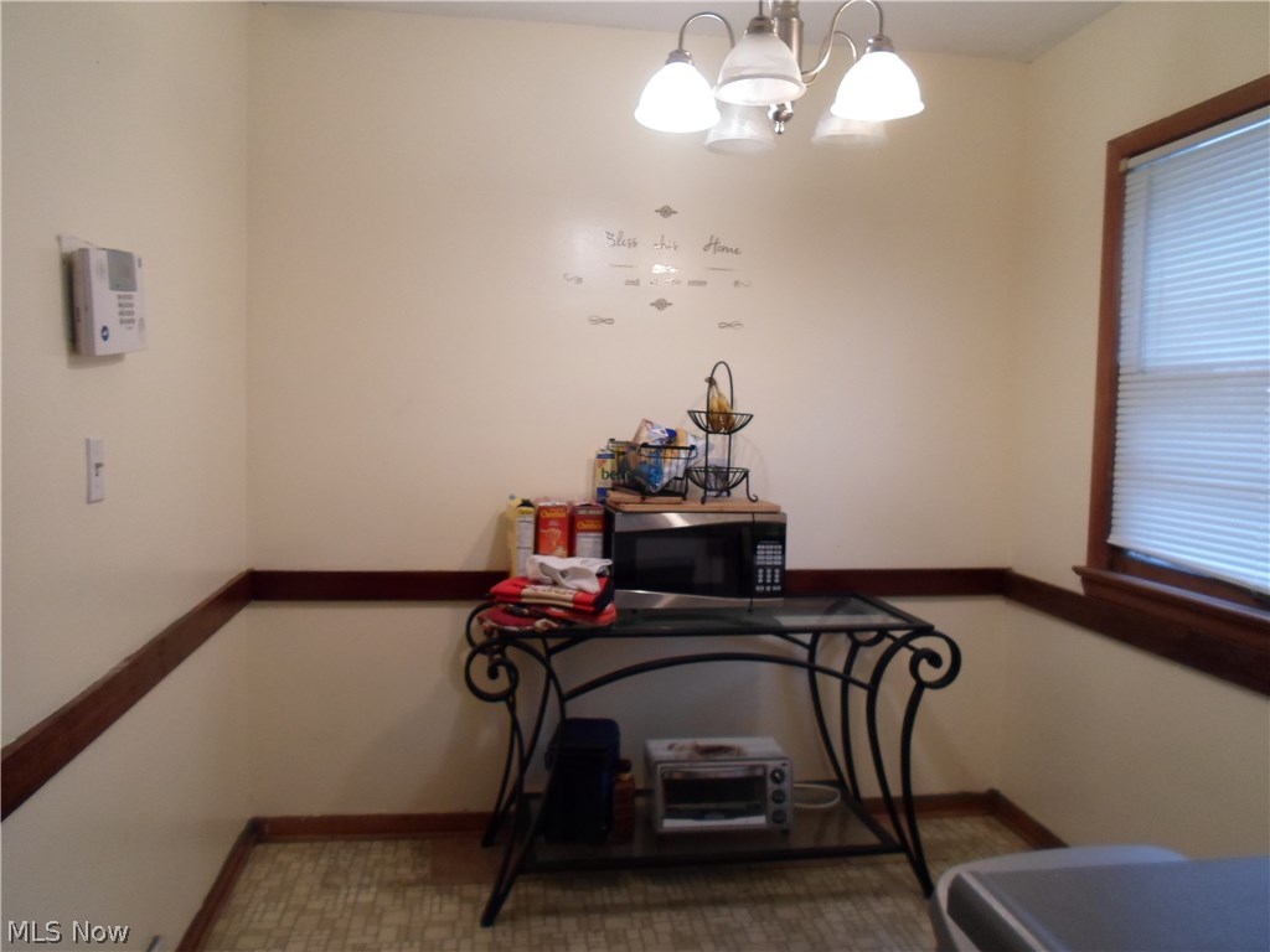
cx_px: 635
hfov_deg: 69.4
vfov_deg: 54.9
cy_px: 476
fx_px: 917
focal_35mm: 25
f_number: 2.5
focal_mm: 4.5
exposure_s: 1/30
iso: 200
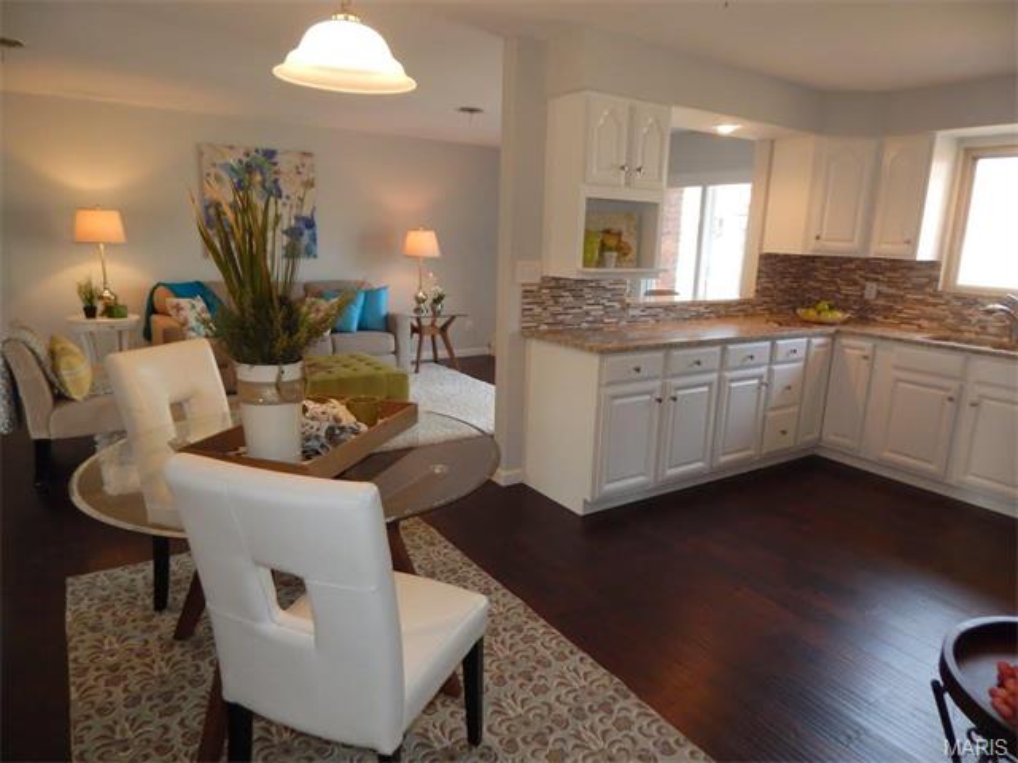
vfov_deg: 61.1
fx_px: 647
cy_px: 382
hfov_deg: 76.4
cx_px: 509
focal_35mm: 22
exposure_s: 1/40
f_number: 3
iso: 125
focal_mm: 4
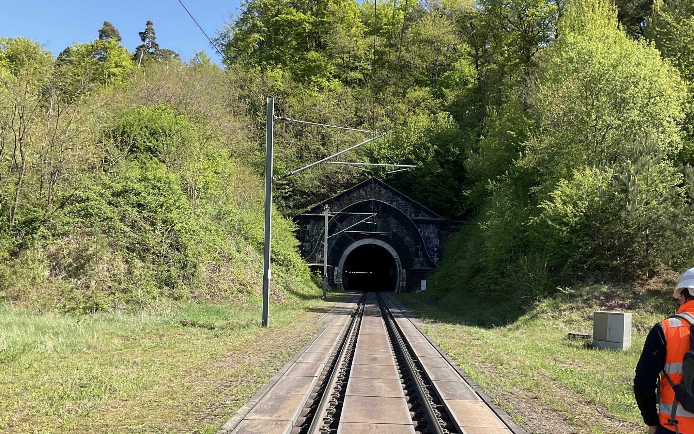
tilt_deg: +3.9
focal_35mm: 37
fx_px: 700
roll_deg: -1.4
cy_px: 286
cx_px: 377
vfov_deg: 34.1
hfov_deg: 52.7
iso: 16
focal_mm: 3
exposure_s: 1/719
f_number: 1.8
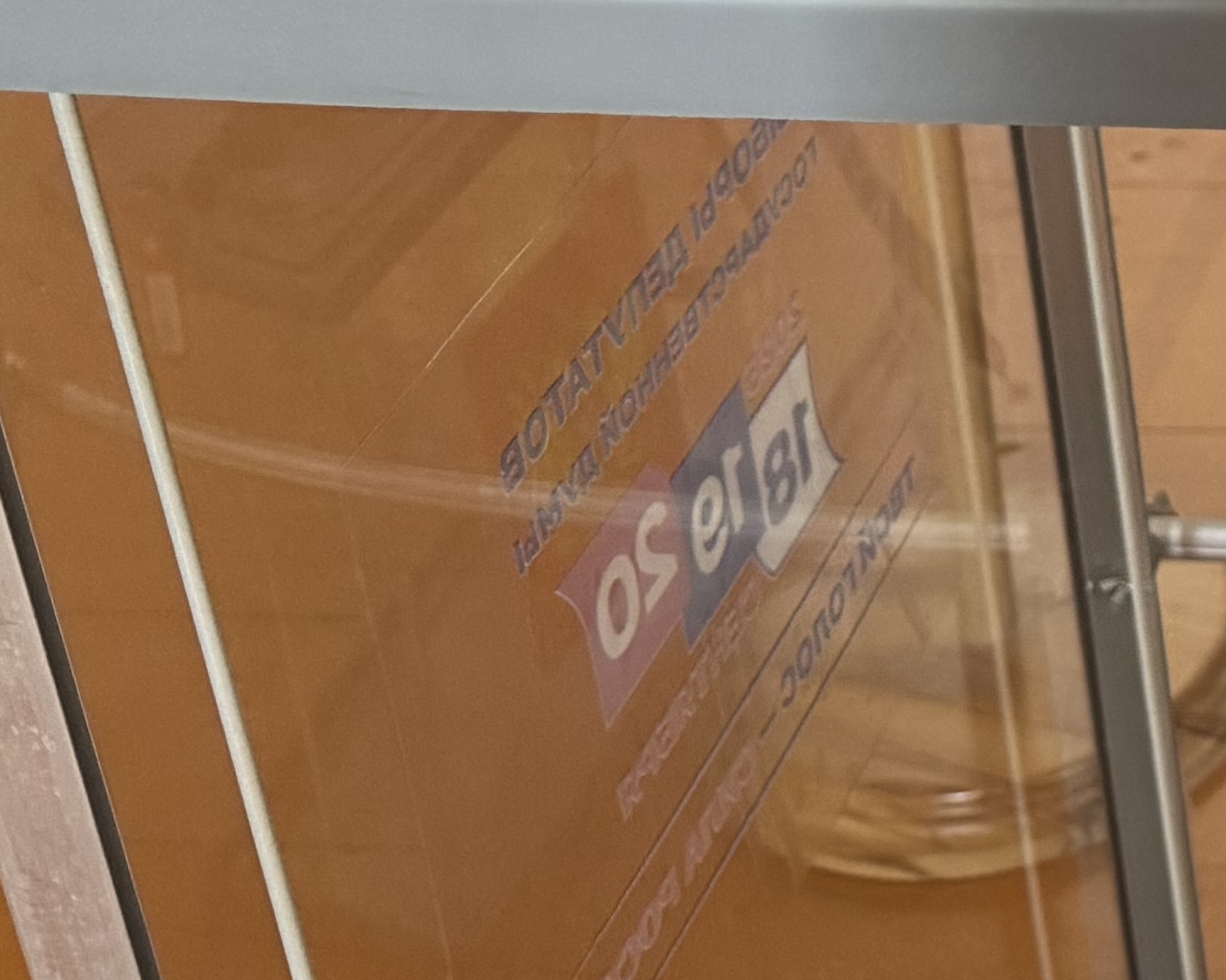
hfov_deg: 17.1
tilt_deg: -23.4
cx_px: 2102
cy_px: -395
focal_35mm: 95
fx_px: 3447
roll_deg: +0.1
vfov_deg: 15.2
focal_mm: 6.76
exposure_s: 1/60
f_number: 1.78
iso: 320
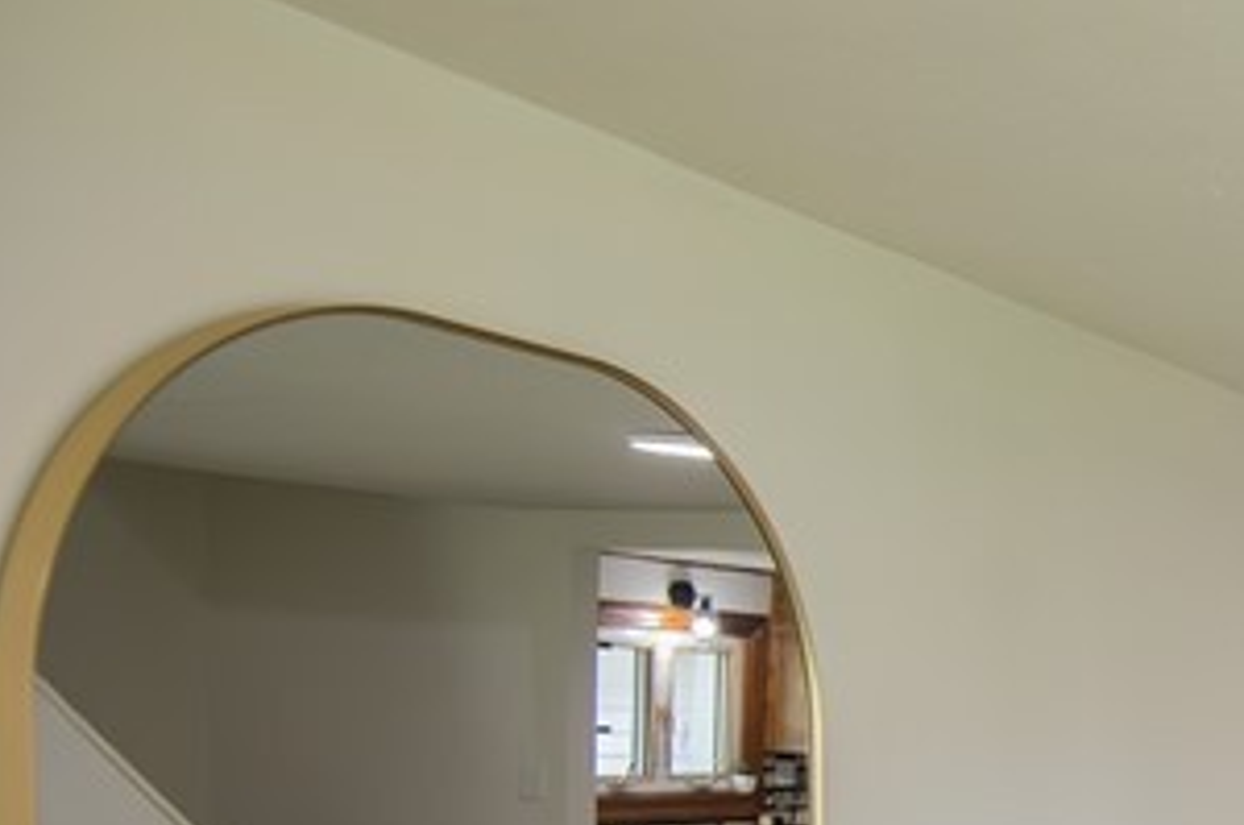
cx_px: 2175
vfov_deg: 22.1
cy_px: 893
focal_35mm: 58
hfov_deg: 22.4
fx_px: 2001
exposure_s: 1/125
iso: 1000
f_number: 4
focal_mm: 16
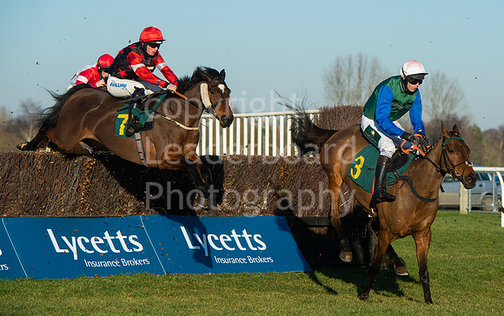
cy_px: 146
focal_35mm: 186
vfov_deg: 7.1
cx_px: 295
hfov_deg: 11.3
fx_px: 2551
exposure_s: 1/3200
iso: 500
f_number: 6.3
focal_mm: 155
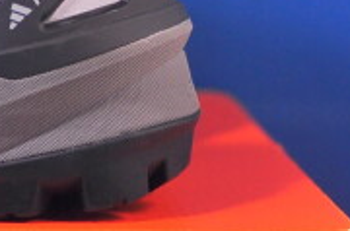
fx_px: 3239
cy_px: -193
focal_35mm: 334
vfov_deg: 4.1
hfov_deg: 6.1
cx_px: -274
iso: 250
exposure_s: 1/320
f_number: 2.5
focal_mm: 50
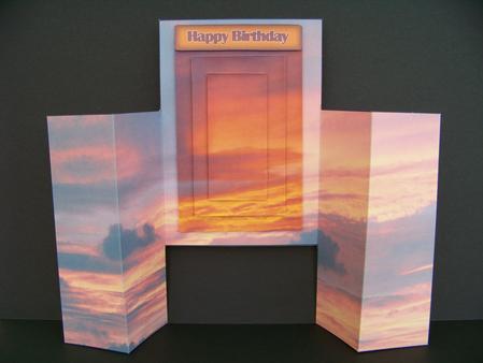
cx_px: 242
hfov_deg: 51.3
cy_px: 182
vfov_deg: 39.7
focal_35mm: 36
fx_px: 503
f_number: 2.8
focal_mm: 5.85
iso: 68
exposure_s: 1/50
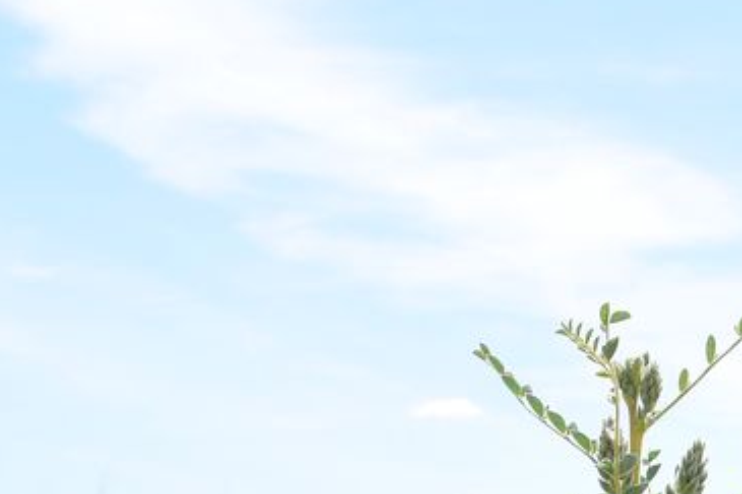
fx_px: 2843
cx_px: 1110
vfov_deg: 9.4
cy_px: 922
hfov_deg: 14.0
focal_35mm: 138
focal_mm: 24
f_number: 10
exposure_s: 1/160
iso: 100
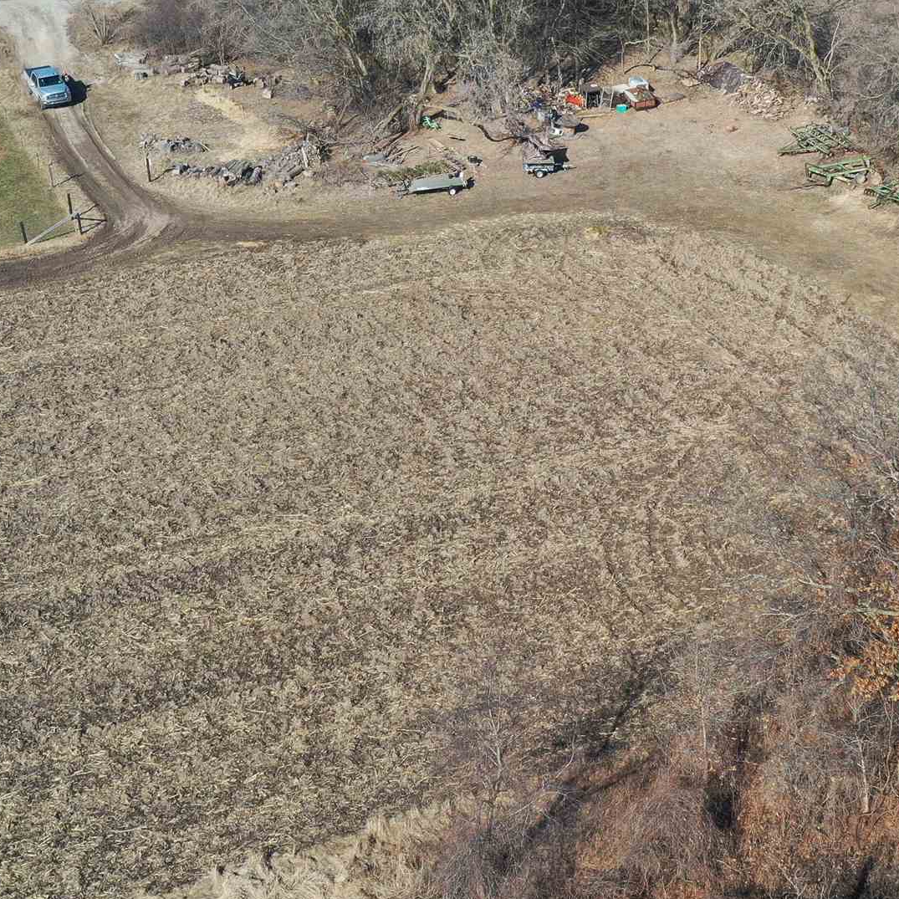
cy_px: 360
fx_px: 1998
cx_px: 656
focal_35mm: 68
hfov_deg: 25.1
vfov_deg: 25.3
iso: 100
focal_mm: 10.26
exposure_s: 1/160
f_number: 4.5
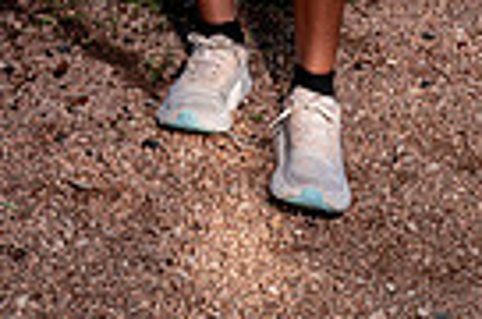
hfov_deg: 15.1
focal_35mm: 136
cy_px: -401
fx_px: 1817
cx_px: 287
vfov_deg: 9.2
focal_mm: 41
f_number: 4
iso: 100
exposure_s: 1/640
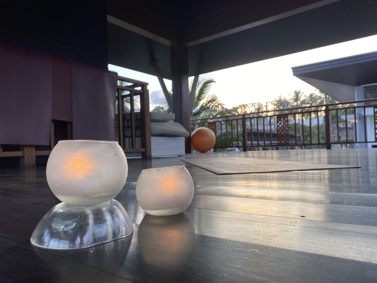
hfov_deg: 67.3
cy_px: 142
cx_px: 188
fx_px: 283
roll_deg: +2.3
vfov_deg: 53.1
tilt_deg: -1.4
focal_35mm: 26
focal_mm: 4.25
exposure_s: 1/122
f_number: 1.8
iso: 32
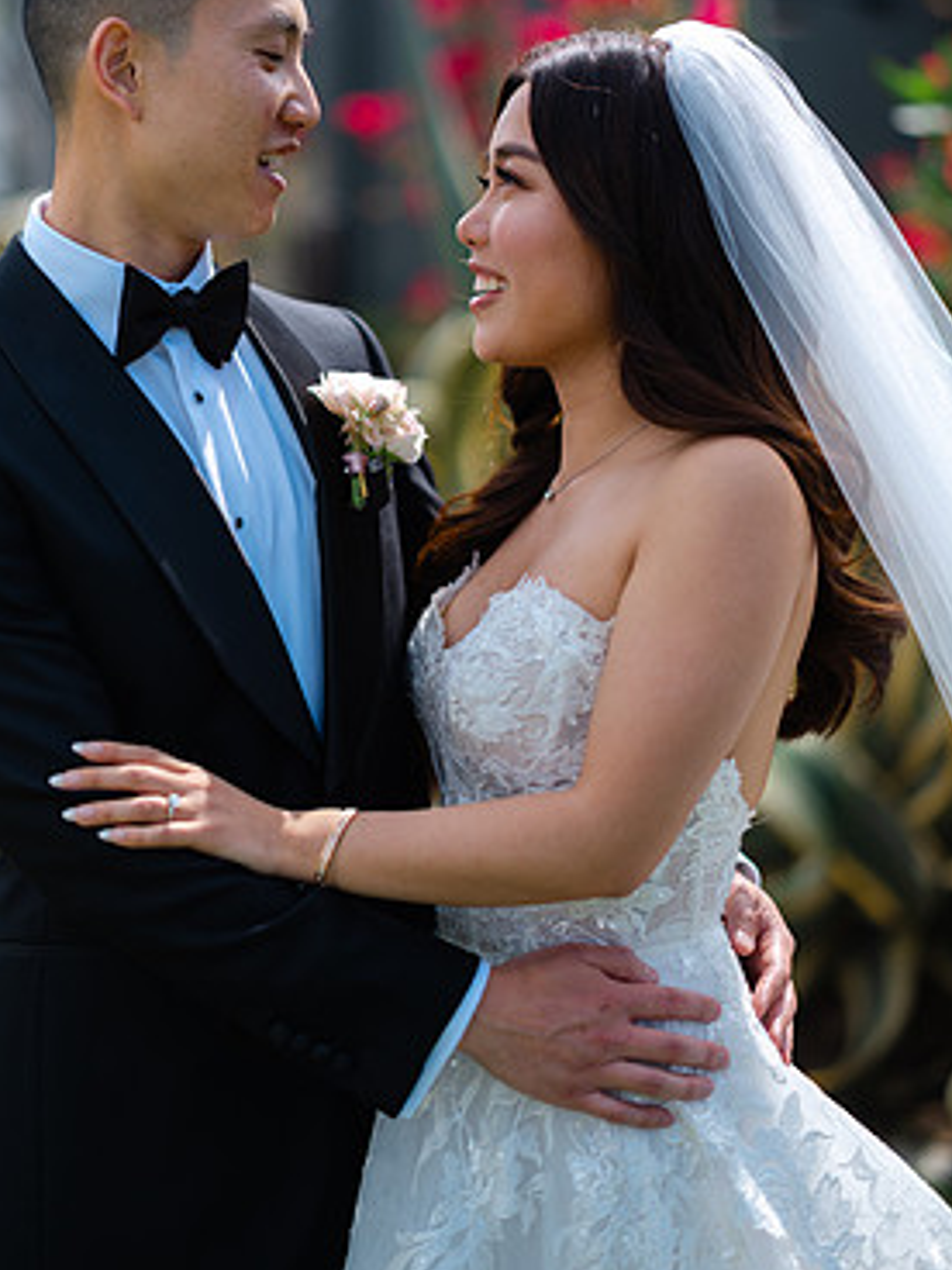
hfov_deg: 19.1
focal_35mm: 77
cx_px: 409
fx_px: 2824
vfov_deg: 25.3
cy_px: 514
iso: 100
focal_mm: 80
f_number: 1.7
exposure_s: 1/4000
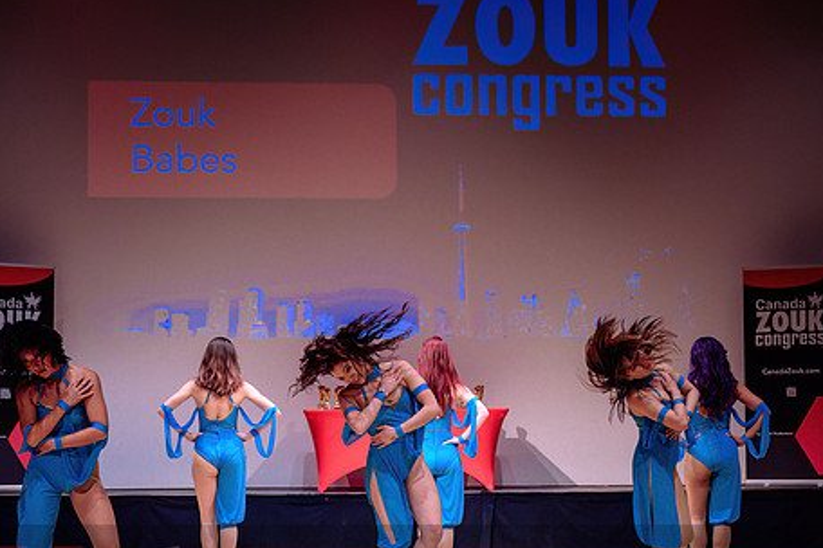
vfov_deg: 22.8
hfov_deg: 33.9
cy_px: 402
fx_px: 1349
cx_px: 405
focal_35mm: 59
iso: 1600
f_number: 2.8
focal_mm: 38
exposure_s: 1/500
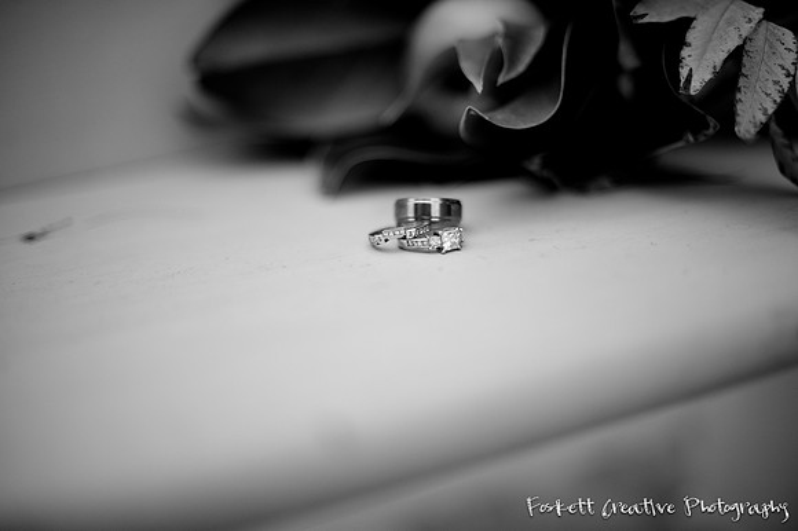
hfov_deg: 39.6
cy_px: 266
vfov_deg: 27.0
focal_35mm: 50
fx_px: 1108
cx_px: 399
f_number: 1.4
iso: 640
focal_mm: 50
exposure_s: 1/160
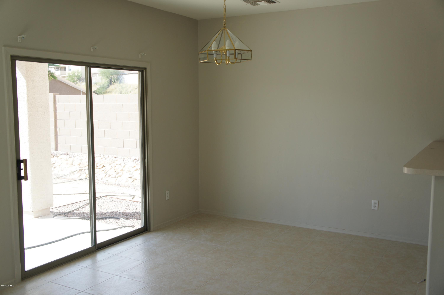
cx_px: 222
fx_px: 444
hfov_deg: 53.2
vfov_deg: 36.8
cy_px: 148
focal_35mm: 36
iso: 200
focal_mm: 24
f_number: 4.5
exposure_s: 1/250
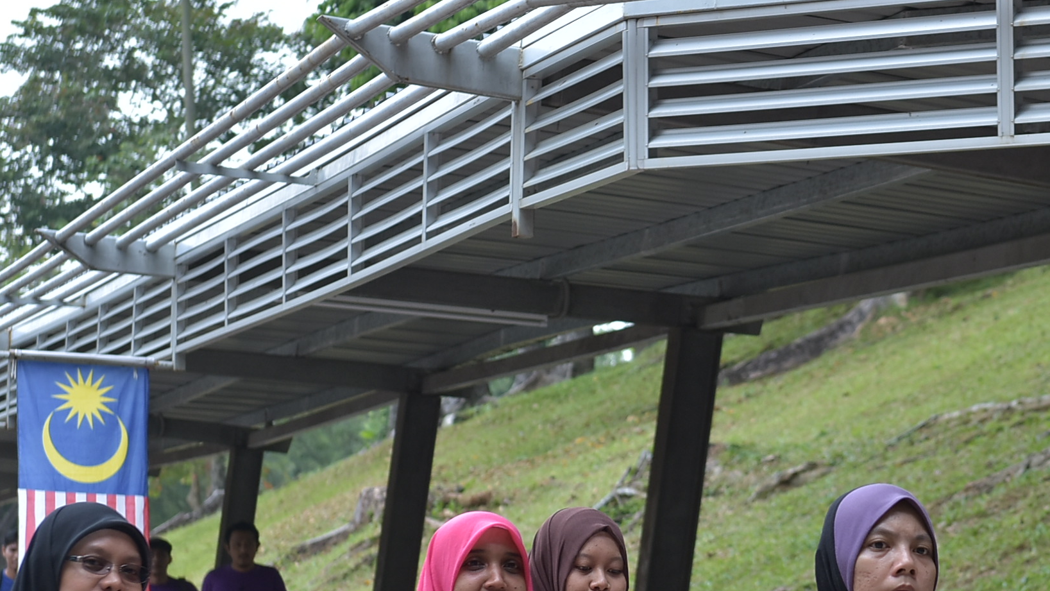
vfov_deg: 7.5
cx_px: 854
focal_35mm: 161
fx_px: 4483
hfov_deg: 13.3
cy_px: 295
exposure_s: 1/320
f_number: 4.5
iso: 200
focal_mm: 56
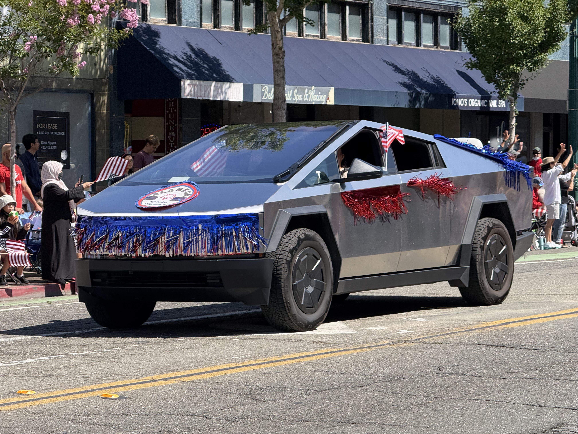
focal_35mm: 120
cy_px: 217
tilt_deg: -2.3
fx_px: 2004
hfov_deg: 16.4
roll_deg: +0.2
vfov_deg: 12.3
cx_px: 289
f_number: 2.8
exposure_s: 1/860
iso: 64
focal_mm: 15.66
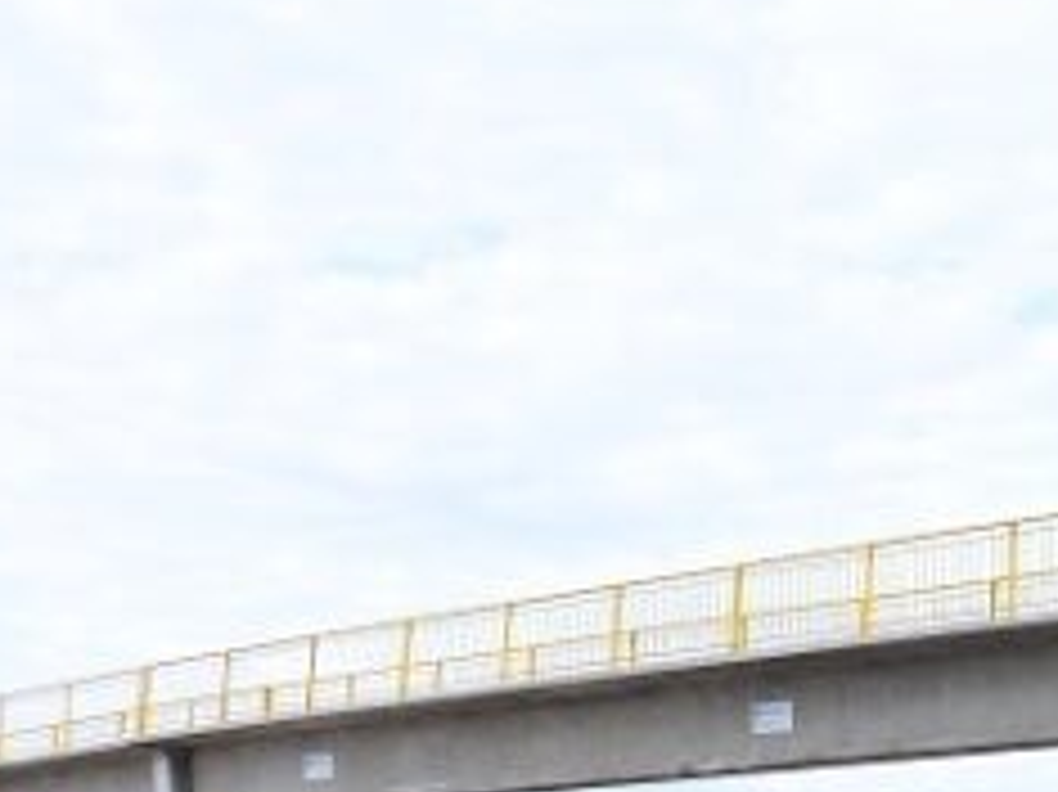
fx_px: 2536
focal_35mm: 83
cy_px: 693
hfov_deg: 22.4
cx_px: 1126
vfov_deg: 17.5
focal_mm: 18
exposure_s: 1/250
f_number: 7.1
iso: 200
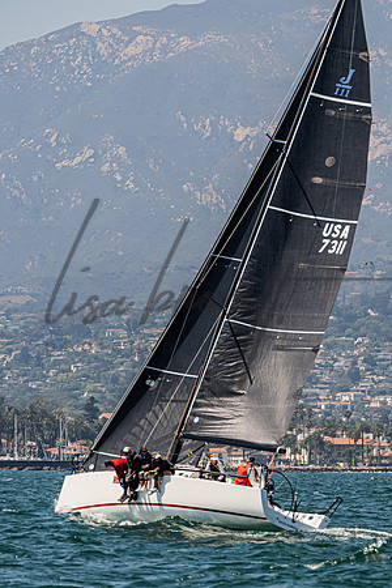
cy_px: 343
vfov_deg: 5.3
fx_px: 6348
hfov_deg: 3.5
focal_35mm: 389
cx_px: 295
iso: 500
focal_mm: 220
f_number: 8
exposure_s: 1/2000
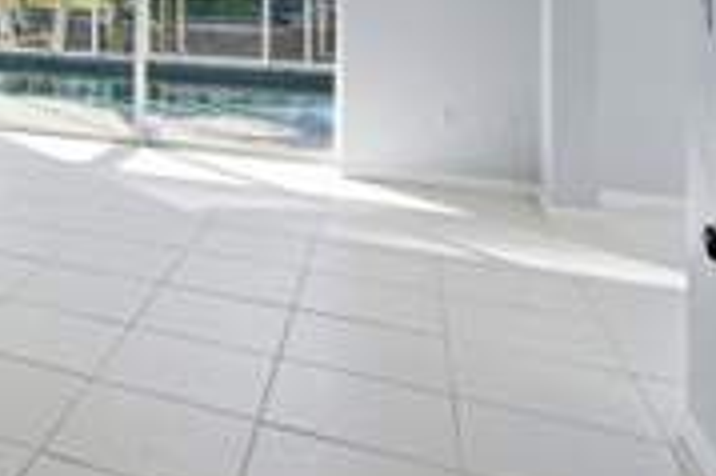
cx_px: -196
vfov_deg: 28.3
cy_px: -46
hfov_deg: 33.9
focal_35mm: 43
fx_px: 854
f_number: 9
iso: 200
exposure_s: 1/200
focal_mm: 16
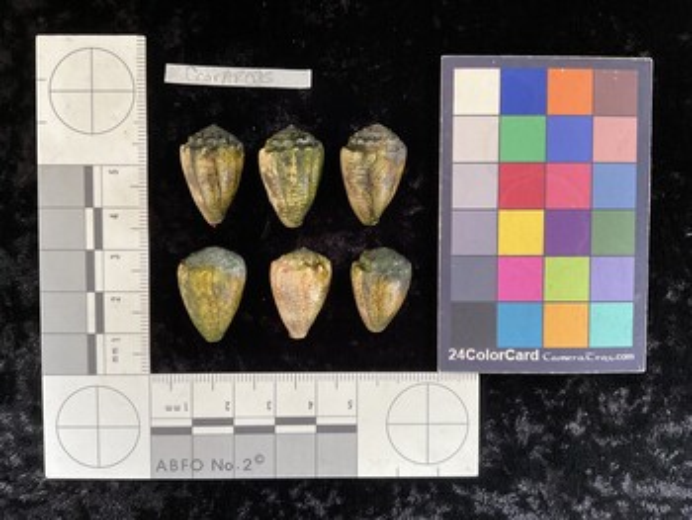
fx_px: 580
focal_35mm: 29
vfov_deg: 48.3
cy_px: 260
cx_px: 346
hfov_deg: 61.6
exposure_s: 1/60
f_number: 1.8
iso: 125
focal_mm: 3
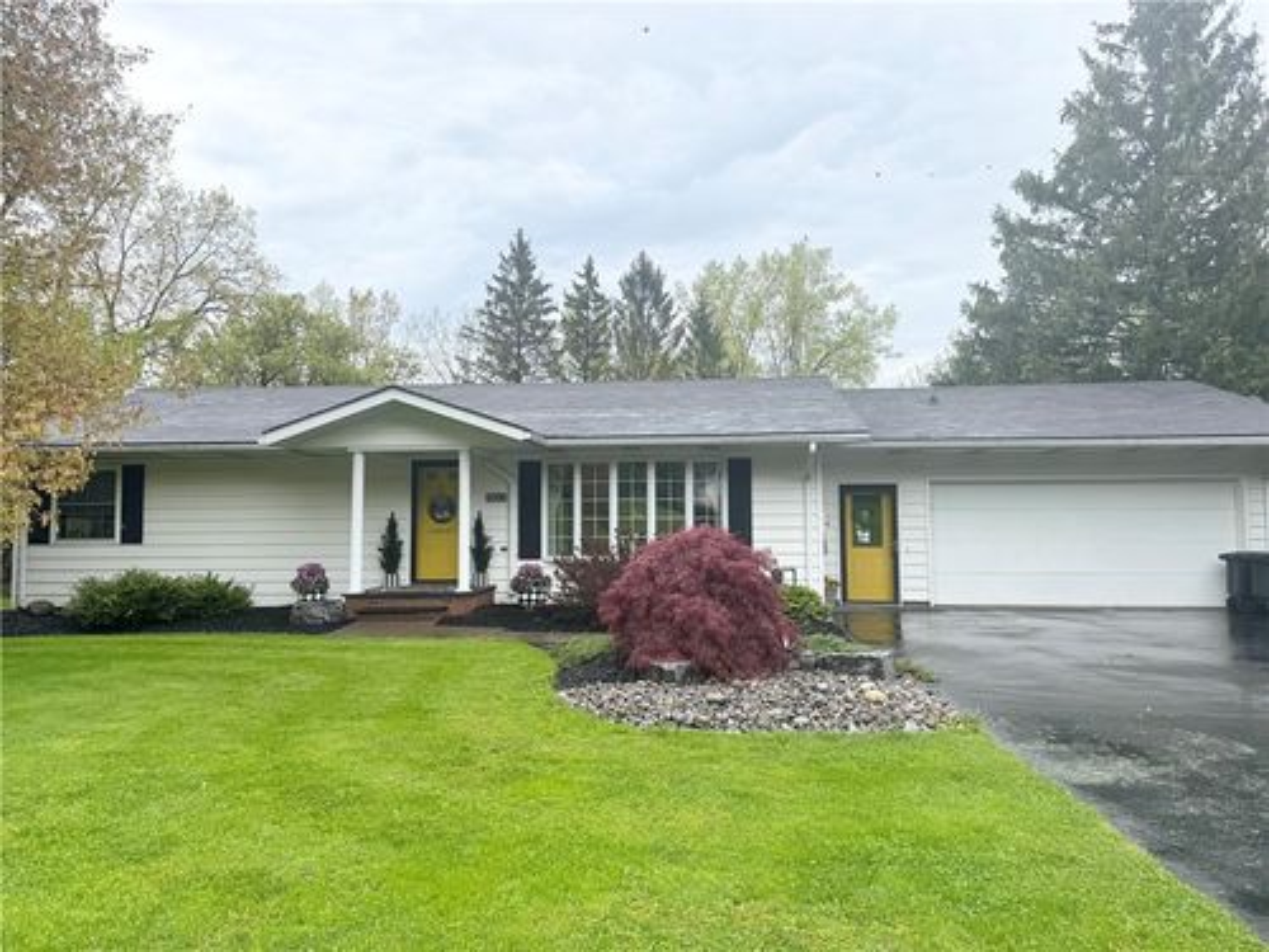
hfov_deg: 71.6
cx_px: 634
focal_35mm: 24
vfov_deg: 56.8
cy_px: 476
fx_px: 880
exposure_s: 1/1818
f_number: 1.78
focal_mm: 6.76
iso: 80
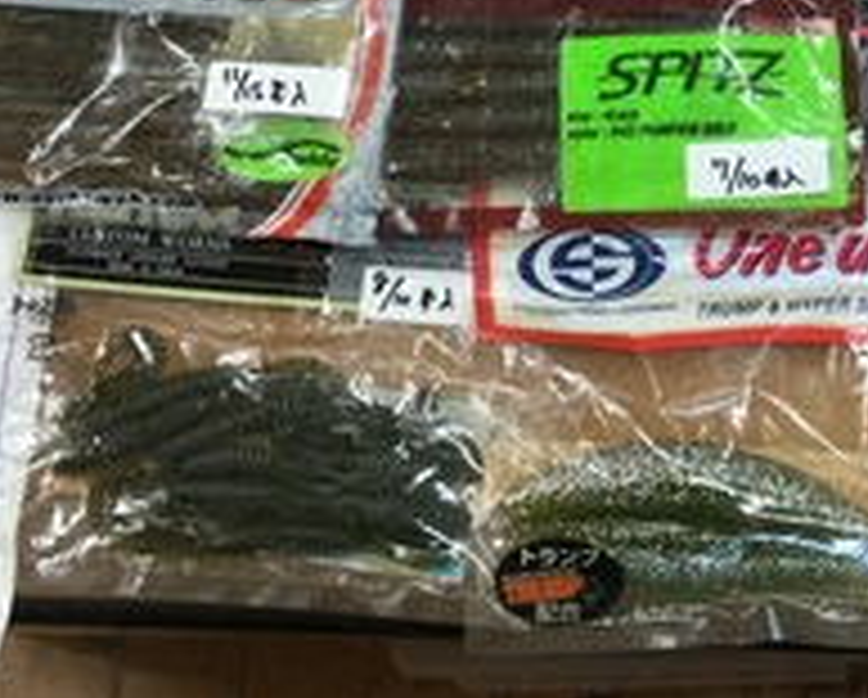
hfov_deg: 20.2
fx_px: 2418
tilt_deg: -66.8
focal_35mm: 94
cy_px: -248
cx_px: 612
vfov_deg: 15.5
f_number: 2.4
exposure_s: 1/40
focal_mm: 3.3
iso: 25
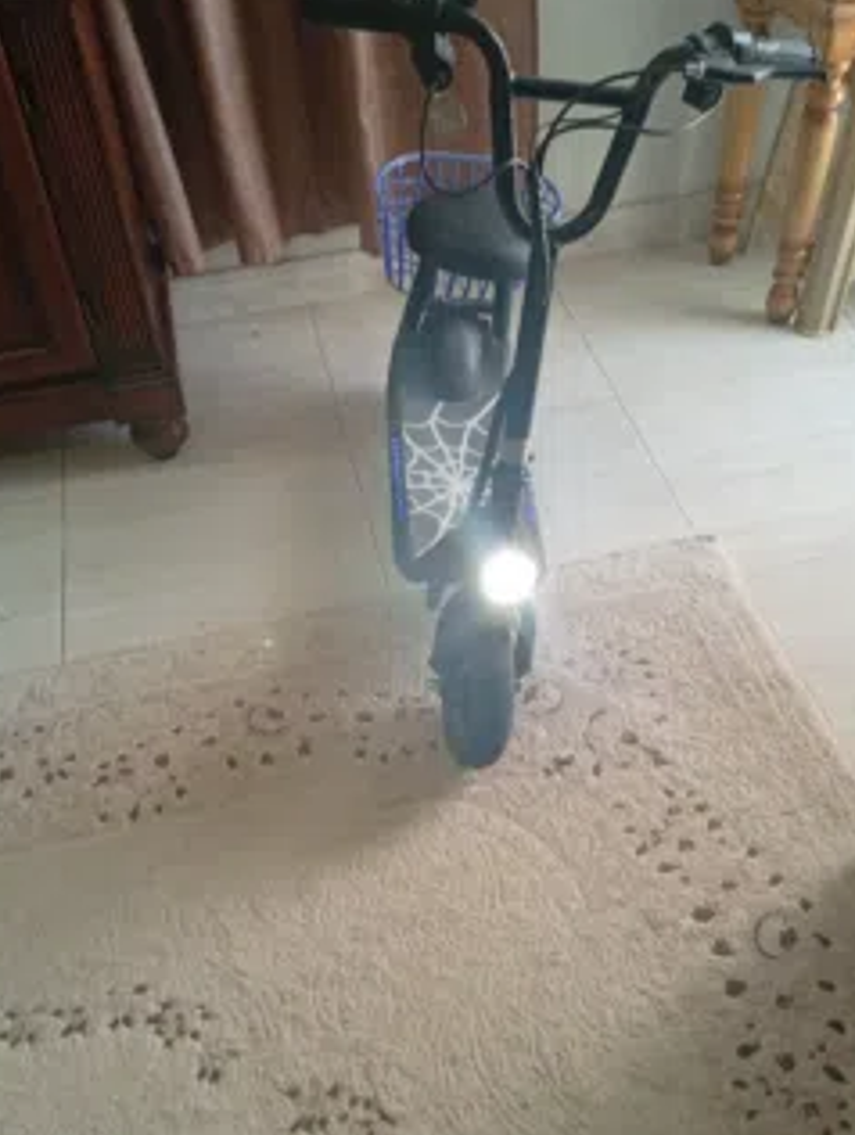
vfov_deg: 53.8
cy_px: 618
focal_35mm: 34
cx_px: 442
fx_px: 1117
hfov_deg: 41.9
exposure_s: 1/50
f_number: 1.8
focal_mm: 3.98
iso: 233
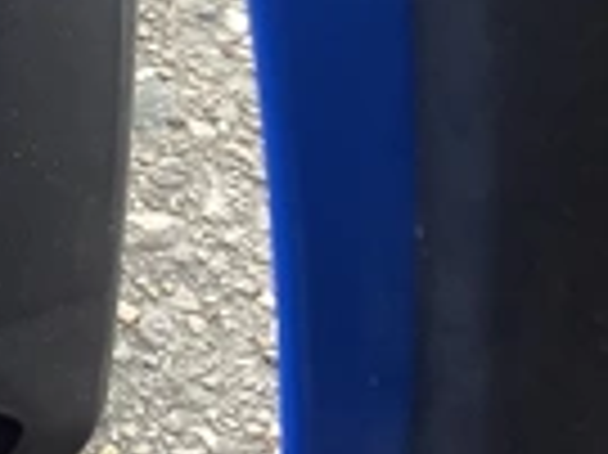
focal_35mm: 92
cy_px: -22
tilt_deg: -41.3
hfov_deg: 18.9
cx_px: -288
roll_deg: -0.2
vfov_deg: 15.7
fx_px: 1614
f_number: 2.4
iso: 50
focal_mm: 3.3
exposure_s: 1/60
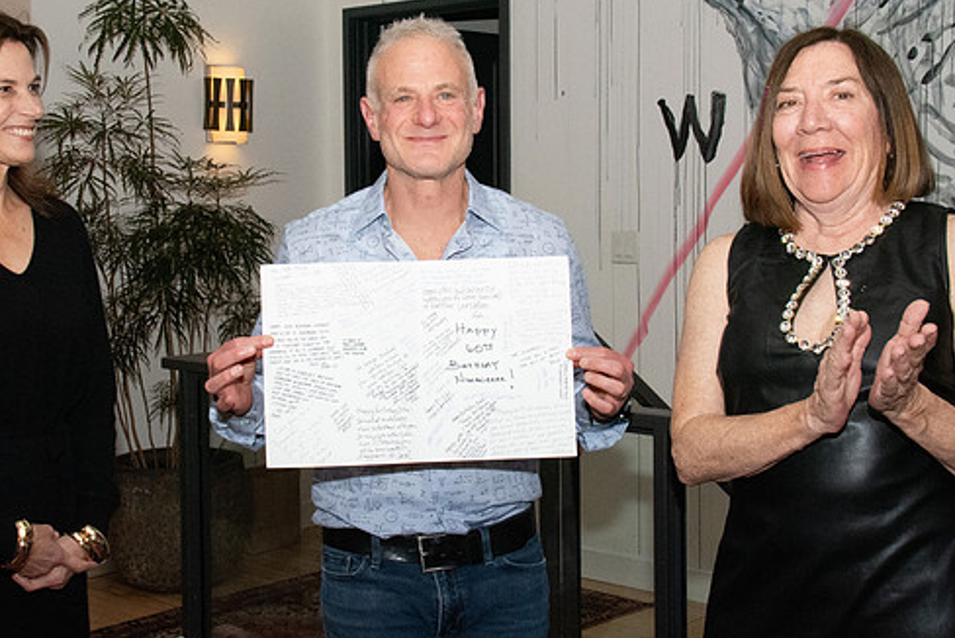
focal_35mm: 57
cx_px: 409
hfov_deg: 35.0
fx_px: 1513
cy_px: 273
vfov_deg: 23.8
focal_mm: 32
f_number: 14
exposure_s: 1/200
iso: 5000
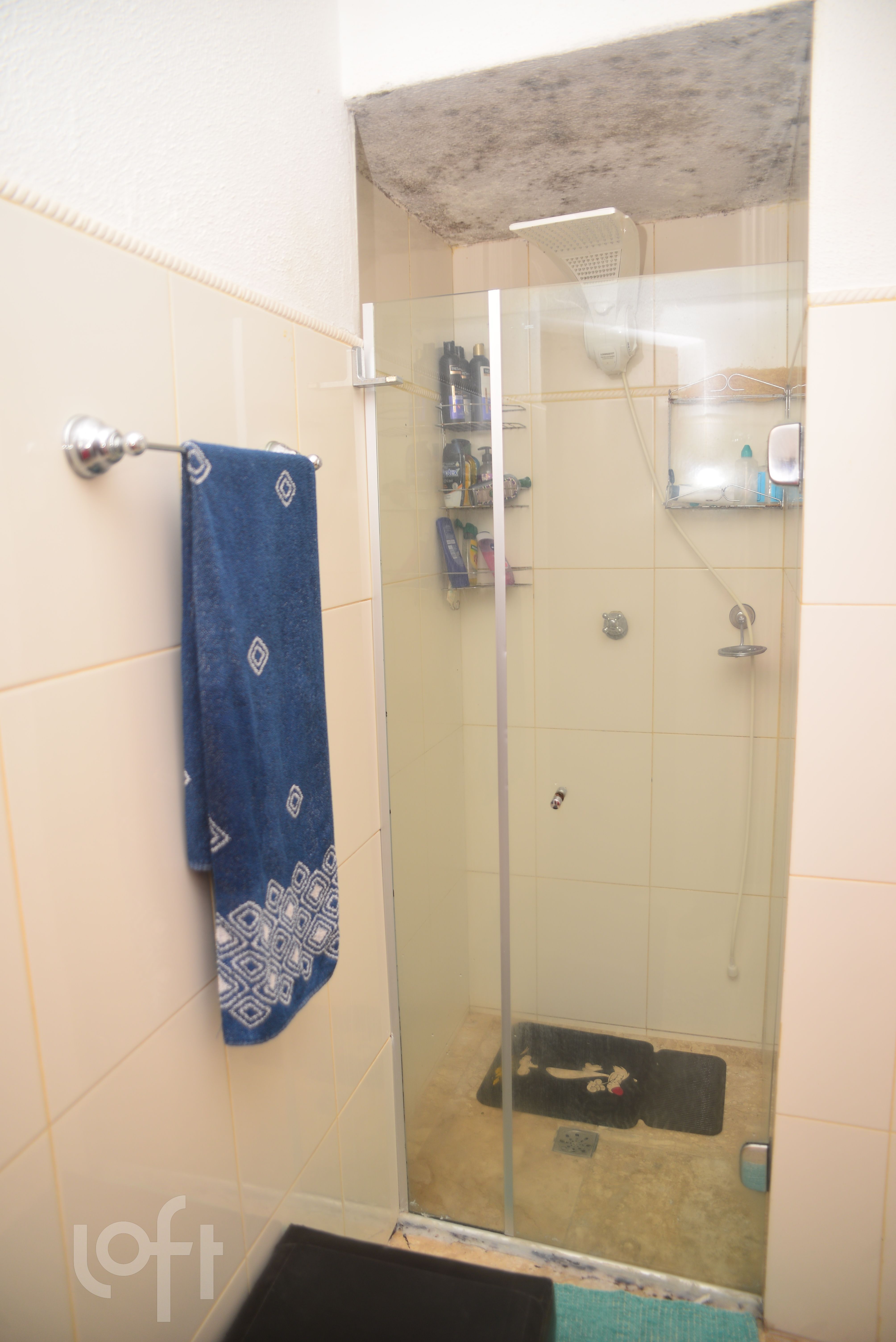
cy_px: 671
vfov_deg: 58.7
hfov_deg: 41.1
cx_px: 448
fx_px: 1193
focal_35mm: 32
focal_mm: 32
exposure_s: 1/100
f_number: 2.8
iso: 125
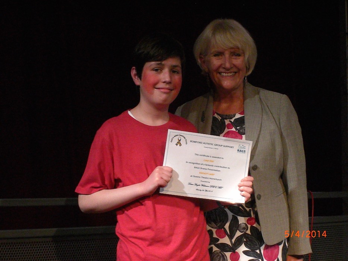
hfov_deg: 17.3
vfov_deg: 13.0
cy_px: 130
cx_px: 174
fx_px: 1146
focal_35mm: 114
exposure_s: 1/250
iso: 1600
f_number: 5.1
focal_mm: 23.7
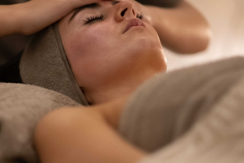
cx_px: 46
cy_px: 95
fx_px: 1071
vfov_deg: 8.7
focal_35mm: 158
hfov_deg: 12.9
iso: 6400
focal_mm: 85
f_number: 1.6
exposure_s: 1/250
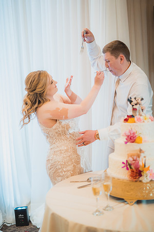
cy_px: 116
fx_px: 321
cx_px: 77
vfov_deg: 39.6
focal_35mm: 50
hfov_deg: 27.0
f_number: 1.4
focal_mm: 50
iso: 1250
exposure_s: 1/500
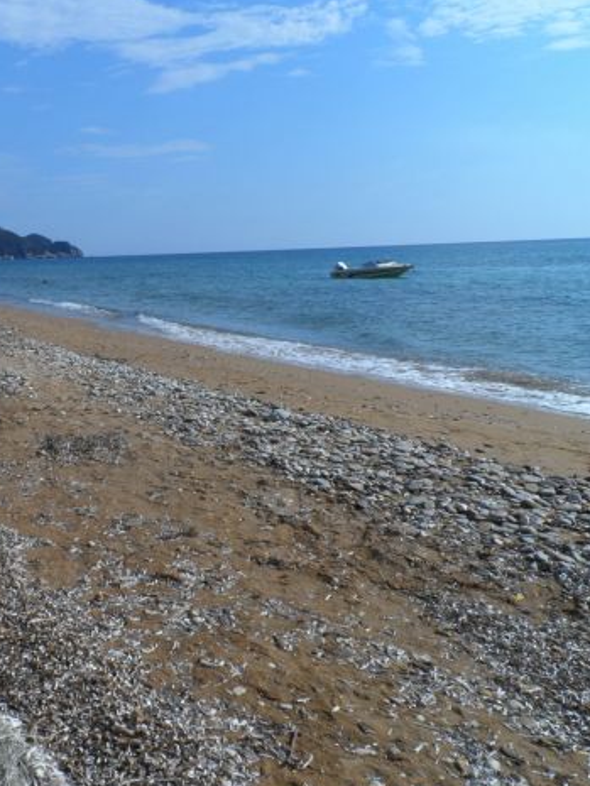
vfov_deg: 55.3
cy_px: 399
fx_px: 750
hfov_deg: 40.9
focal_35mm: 33
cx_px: 108
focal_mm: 4
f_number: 4.5
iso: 80
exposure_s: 1/750
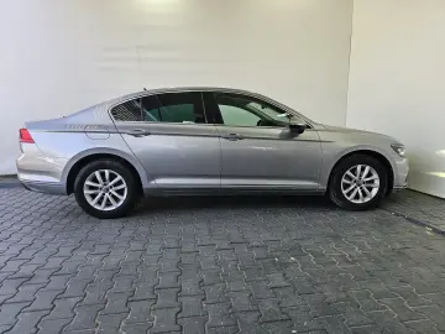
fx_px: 296
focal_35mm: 23
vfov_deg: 58.9
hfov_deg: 73.9
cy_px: 167
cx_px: 222
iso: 32
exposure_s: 1/207
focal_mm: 6.3
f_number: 1.7
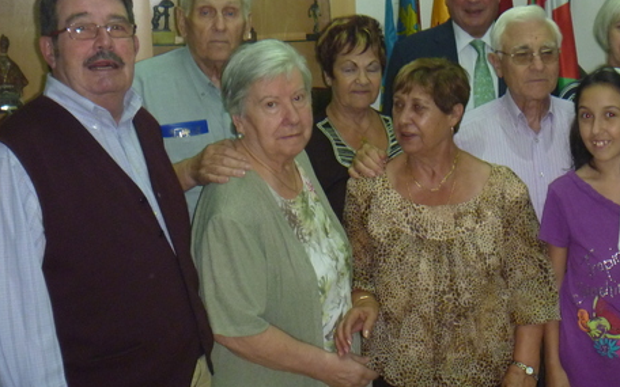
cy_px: 119
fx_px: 963
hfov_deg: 34.9
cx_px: 469
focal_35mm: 57
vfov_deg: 22.6
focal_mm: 6.3
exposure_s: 1/30
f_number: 3.5
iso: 250
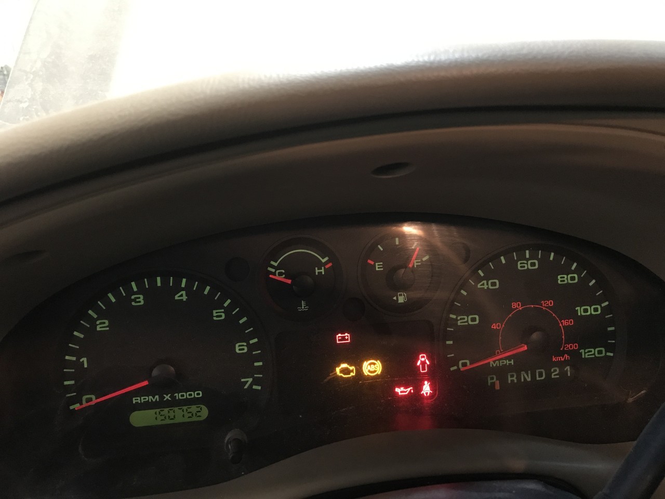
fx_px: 538
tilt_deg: -17.0
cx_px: 332
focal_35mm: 28
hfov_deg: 63.4
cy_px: 250
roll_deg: +2.8
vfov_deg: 49.7
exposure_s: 1/5
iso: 80
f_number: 1.8
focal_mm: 3.99
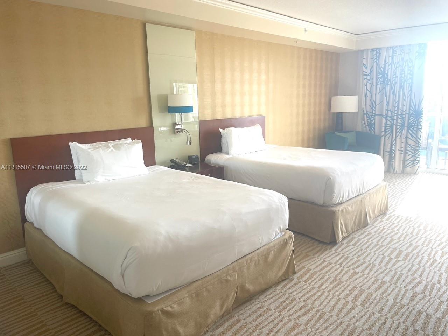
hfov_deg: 67.3
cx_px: 224
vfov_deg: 53.1
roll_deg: +1.0
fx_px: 336
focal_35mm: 26
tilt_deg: -11.1
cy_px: 168
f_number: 1.6
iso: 50
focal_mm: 4.2
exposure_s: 1/121
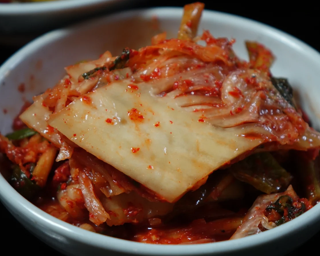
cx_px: 187
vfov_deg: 10.2
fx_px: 1430
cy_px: 127
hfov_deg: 12.8
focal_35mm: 151
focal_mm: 48.67
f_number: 2.8
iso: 800
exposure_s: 1/50
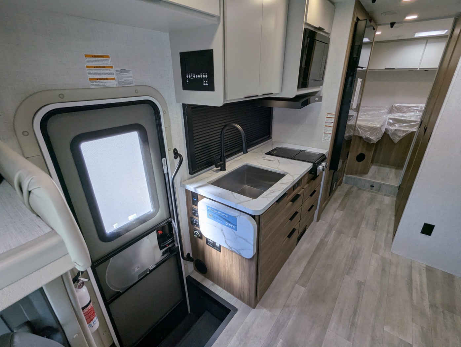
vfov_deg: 78.2
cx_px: 230
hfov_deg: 94.4
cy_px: 174
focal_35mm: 16
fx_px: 213
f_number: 2.2
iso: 62
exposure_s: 1/186
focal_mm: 2.35
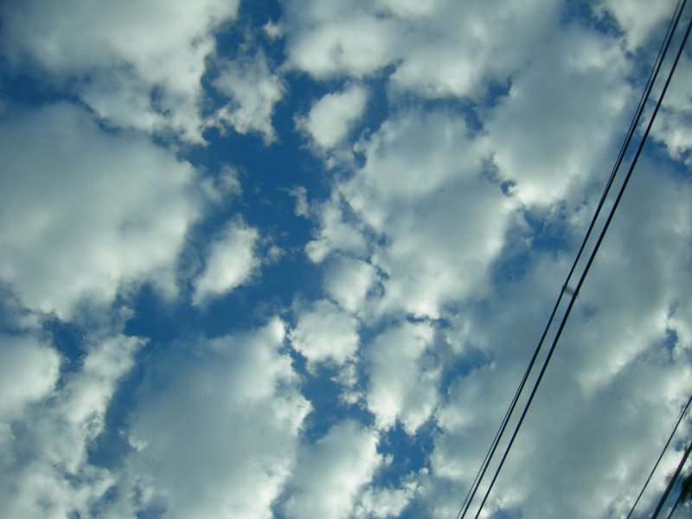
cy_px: 260
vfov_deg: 37.7
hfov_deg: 49.0
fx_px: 760
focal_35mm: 38
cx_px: 346
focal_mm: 7.8
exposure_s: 1/182
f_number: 2.8
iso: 50
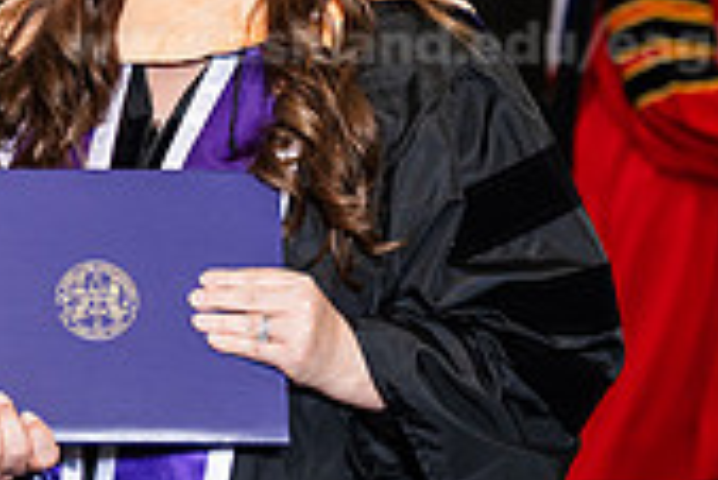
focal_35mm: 230
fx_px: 4591
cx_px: -127
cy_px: 134
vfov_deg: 6.0
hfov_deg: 8.8
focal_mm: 67
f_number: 3.2
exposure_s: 1/200
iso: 1250
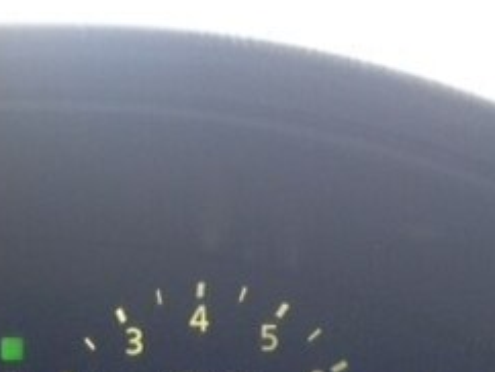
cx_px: -39
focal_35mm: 90
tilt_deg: -20.6
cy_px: 483
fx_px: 1288
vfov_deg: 15.6
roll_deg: -2.0
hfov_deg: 20.8
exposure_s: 1/24
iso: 50
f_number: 2.4
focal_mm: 4.12
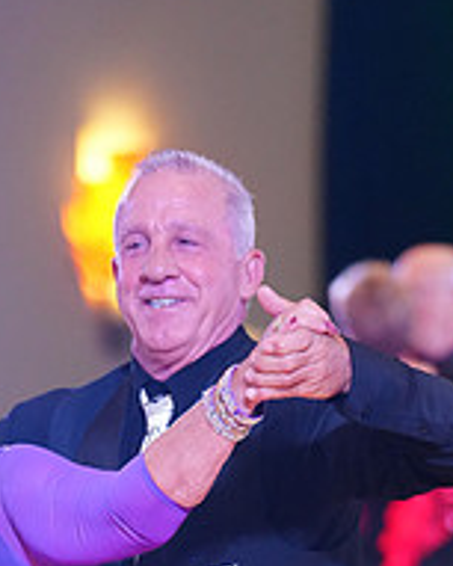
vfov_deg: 6.0
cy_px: 818
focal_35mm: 317
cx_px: 170
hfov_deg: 4.9
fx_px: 5308
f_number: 2.8
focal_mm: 111
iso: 5000
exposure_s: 1/400
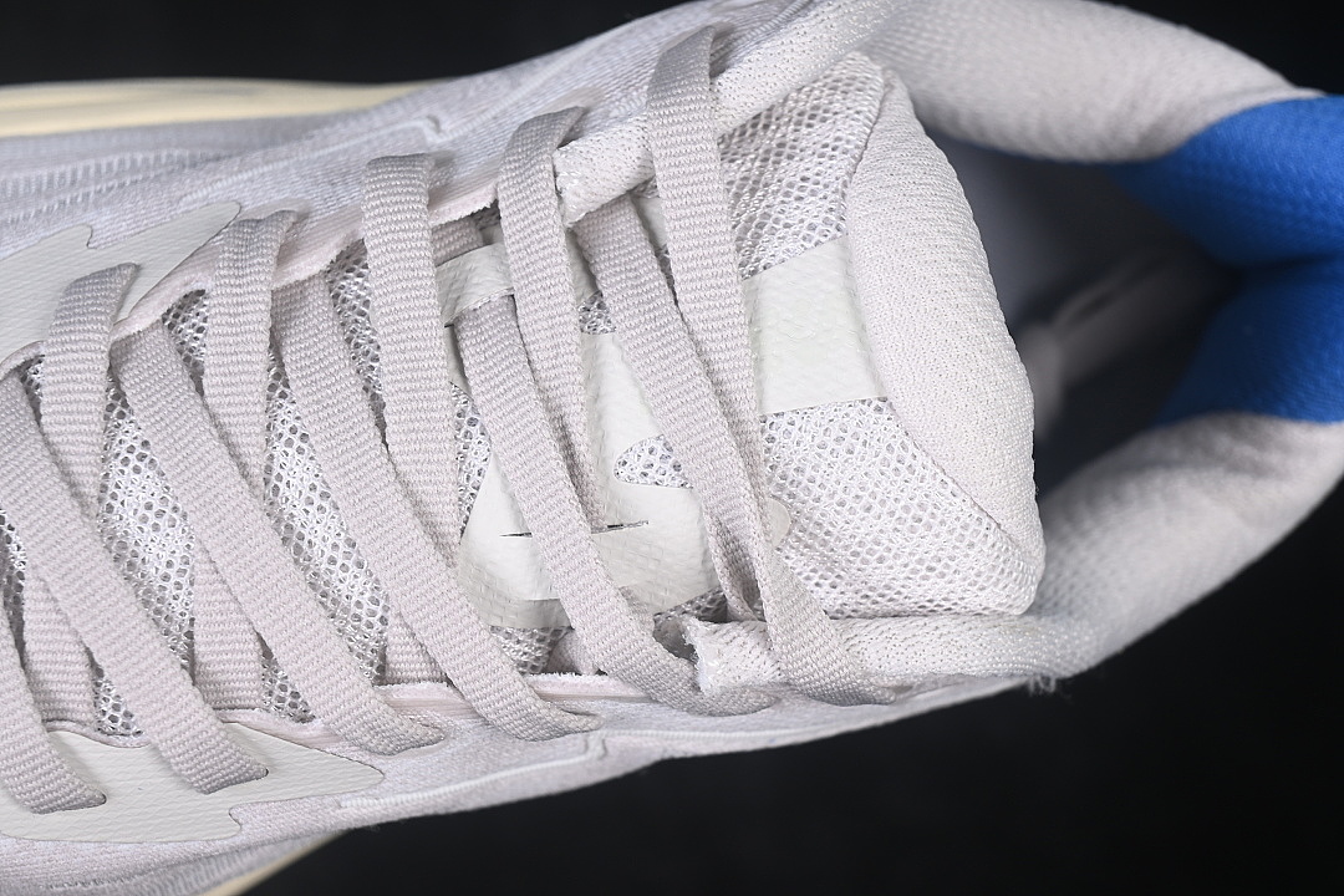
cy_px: 448
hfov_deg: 27.0
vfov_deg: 18.2
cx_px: 672
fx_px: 2800
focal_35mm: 75
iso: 160
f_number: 7.1
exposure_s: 1/80
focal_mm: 50
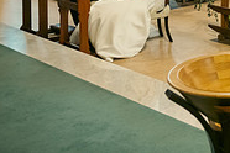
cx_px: 335
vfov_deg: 15.4
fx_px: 517
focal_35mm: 81
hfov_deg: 21.4
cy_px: -85
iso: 1000
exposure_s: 1/160
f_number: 3.5
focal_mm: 26
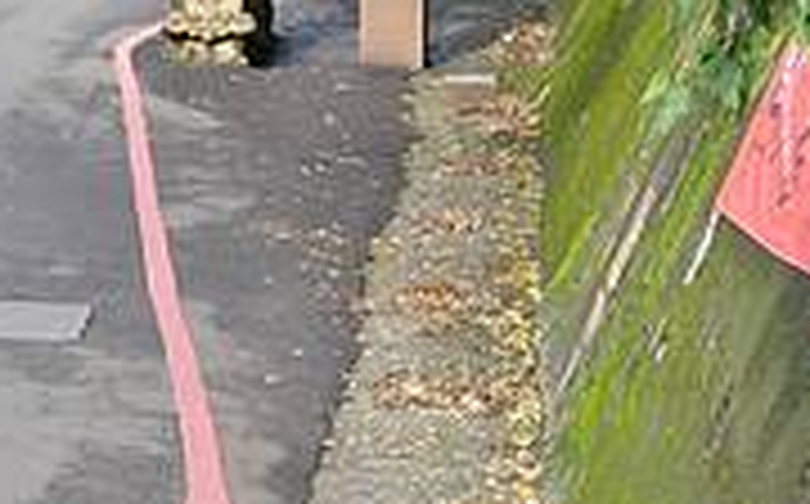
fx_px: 3638
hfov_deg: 12.7
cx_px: 320
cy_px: -259
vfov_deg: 7.8
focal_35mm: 165
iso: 200
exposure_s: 1/640
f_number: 2.8
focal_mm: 14
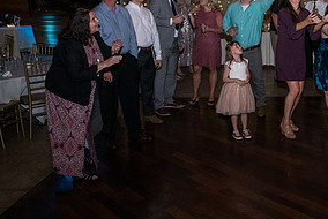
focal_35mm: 49
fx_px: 447
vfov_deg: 27.5
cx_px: 323
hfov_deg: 36.5
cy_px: 79
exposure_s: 1/320
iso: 1600
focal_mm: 24
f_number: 3.5
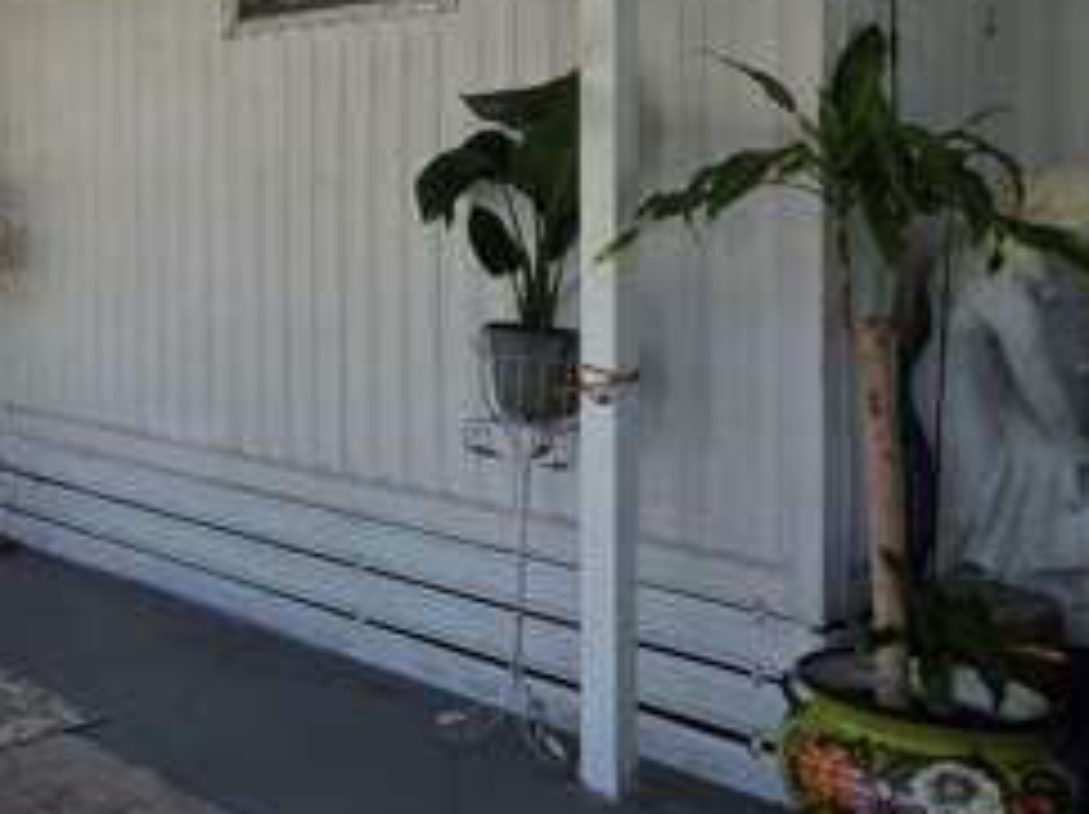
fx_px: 1351
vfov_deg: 32.9
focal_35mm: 43
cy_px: 202
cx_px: -9
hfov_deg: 38.7
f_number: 1.9
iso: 40
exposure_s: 1/1235
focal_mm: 2.2
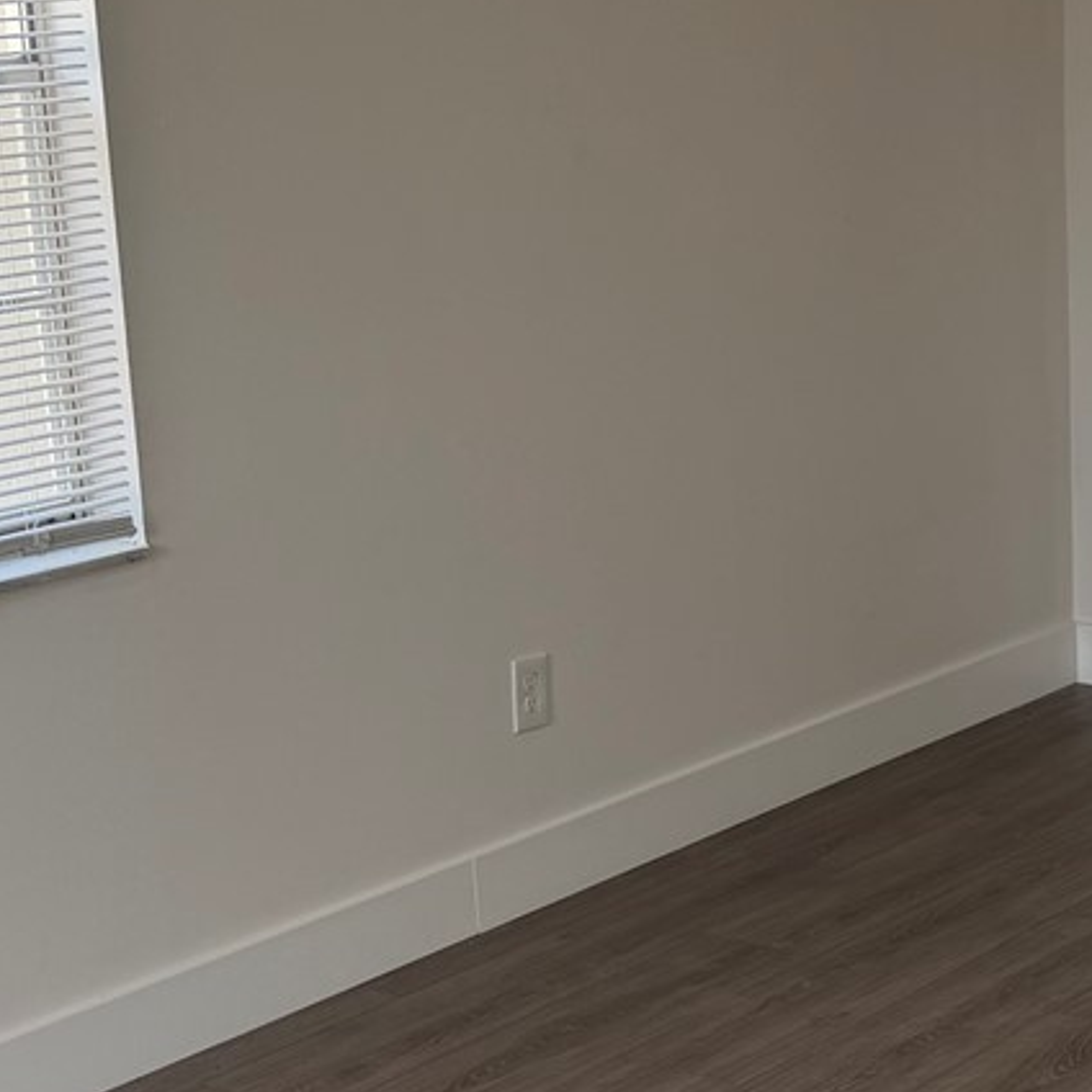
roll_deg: +1.2
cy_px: 561
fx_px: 2855
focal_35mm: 80
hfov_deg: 21.0
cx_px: 1061
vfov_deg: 21.7
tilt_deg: -12.8
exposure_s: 1/221
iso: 80
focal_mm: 6.76
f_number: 1.78
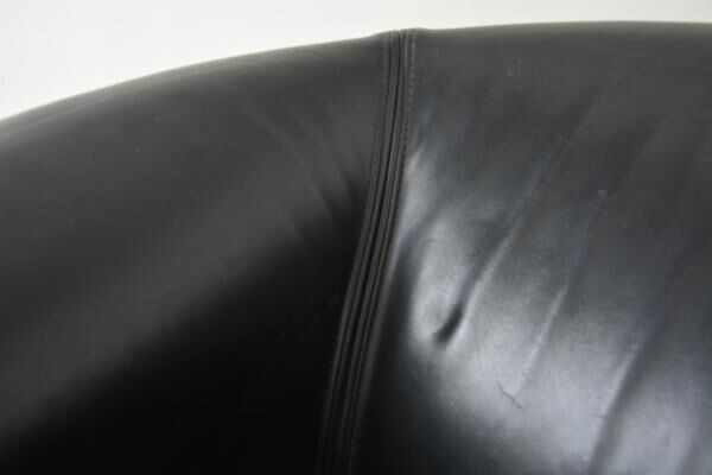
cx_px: 356
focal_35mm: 51
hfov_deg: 38.9
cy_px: 238
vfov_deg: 26.5
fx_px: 1009
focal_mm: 34
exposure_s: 1/160
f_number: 4.5
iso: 250
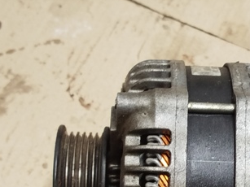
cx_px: 184
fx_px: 722
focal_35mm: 100
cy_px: 189
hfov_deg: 19.5
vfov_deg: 14.5
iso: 500
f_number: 1.7
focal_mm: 5.31
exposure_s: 1/33
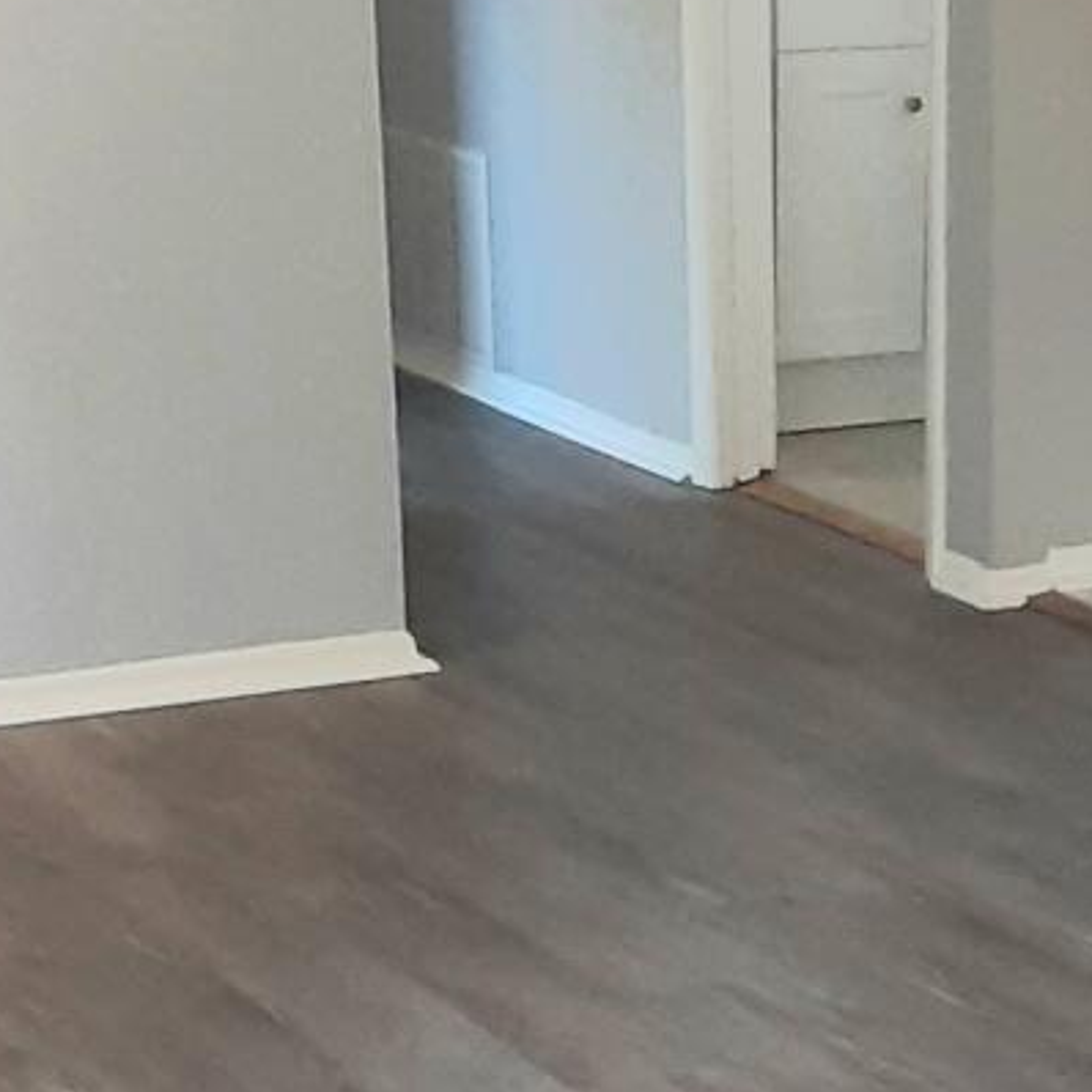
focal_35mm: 120
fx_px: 4283
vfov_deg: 14.4
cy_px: 1032
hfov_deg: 14.4
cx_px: 1012
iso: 125
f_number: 1.9
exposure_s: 1/60
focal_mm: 2.91
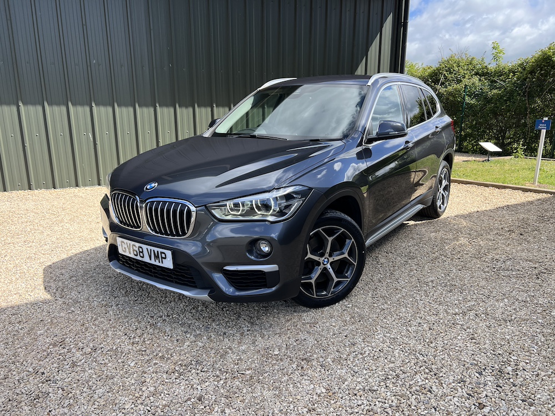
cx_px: 278
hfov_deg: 67.3
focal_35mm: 26
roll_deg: +0.8
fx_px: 417
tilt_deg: -11.7
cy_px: 208
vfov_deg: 53.1
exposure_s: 1/1280
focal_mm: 5.7
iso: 50
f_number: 1.5
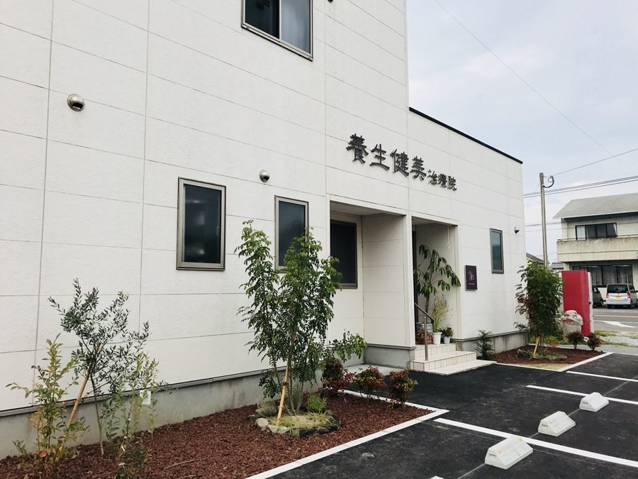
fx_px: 516
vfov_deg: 49.7
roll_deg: +0.5
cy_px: 240
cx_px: 319
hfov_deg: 63.4
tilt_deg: +5.8
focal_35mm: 28
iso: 20
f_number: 1.8
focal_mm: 3.99
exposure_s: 1/825
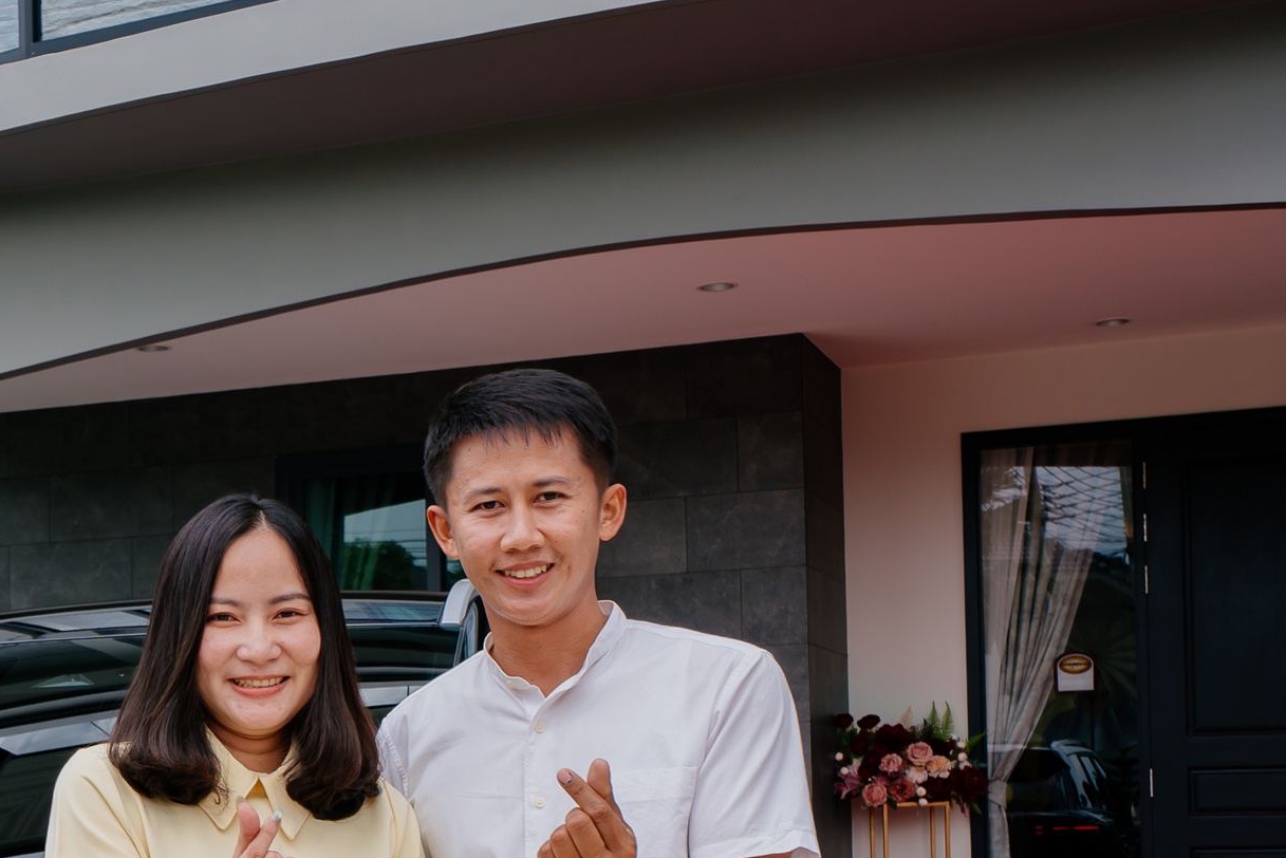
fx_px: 2465
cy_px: 760
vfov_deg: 19.4
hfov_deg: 28.0
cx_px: 102
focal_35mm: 69
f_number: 6.3
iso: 100
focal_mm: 28
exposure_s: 1/200
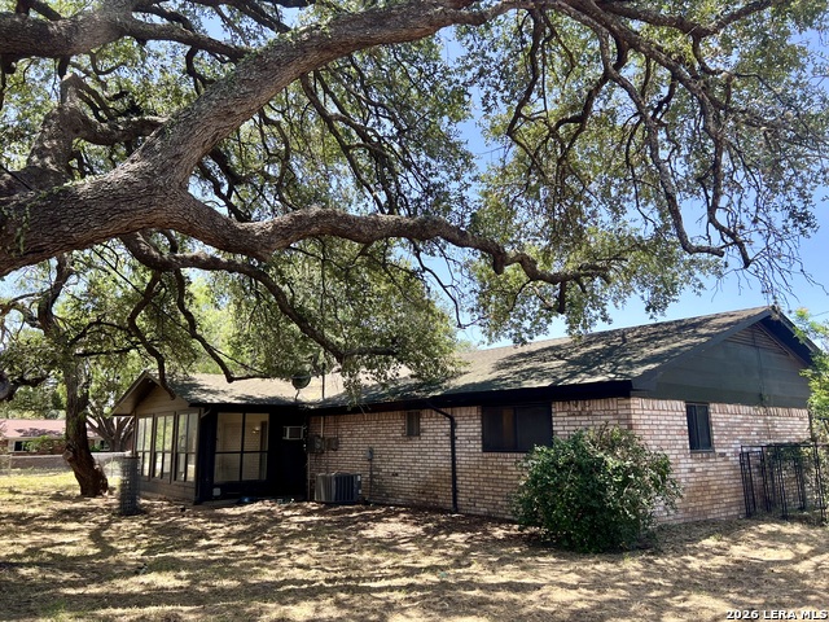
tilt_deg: +10.4
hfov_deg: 67.3
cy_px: 311
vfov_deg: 53.1
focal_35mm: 26
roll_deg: +0.1
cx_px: 414
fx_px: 623
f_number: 1.5
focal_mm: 5.7
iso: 50
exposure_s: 1/894
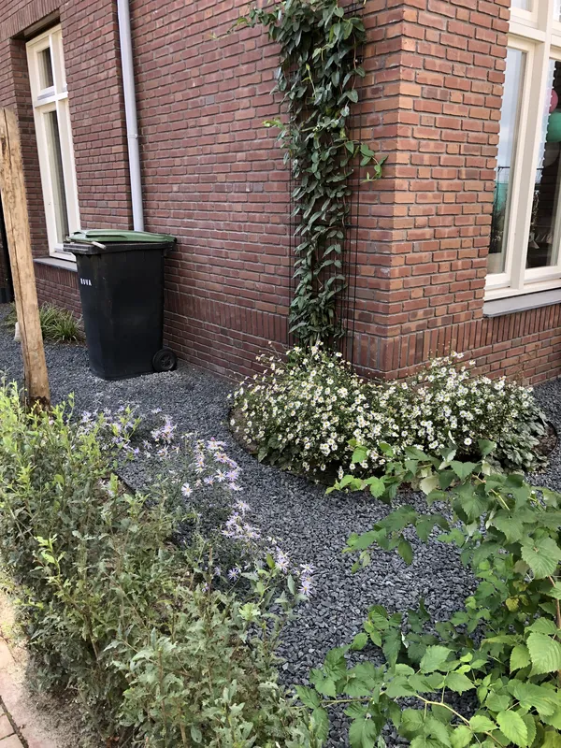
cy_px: 374
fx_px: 605
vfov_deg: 63.4
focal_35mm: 28
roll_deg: -0.3
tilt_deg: -16.8
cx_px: 280
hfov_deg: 49.7
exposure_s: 1/120
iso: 20
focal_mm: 3.99
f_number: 1.8
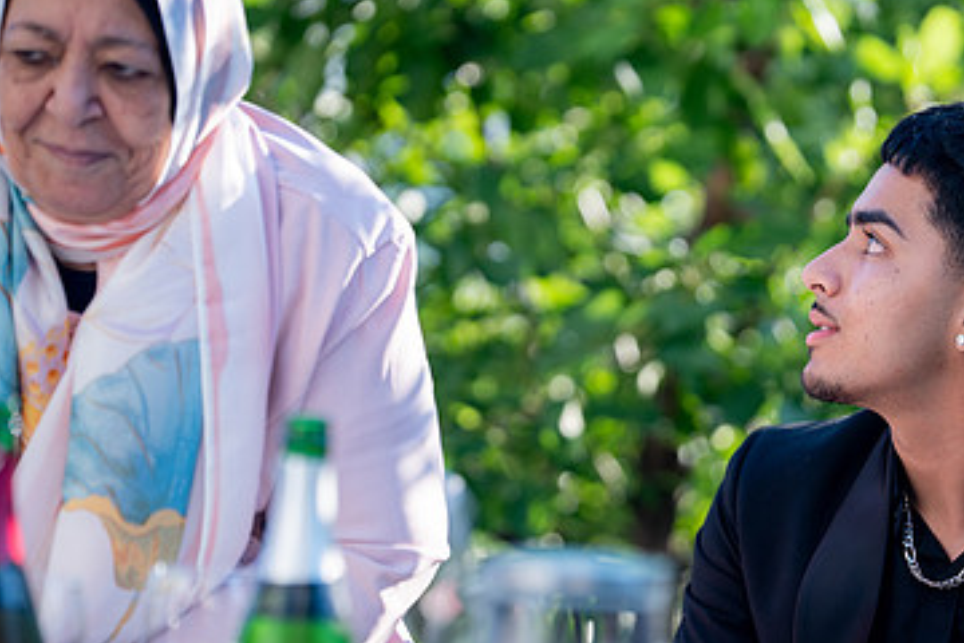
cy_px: 419
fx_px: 4311
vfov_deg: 8.5
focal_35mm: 161
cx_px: 734
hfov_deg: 12.7
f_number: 2
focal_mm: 100
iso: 200
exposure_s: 1/2000
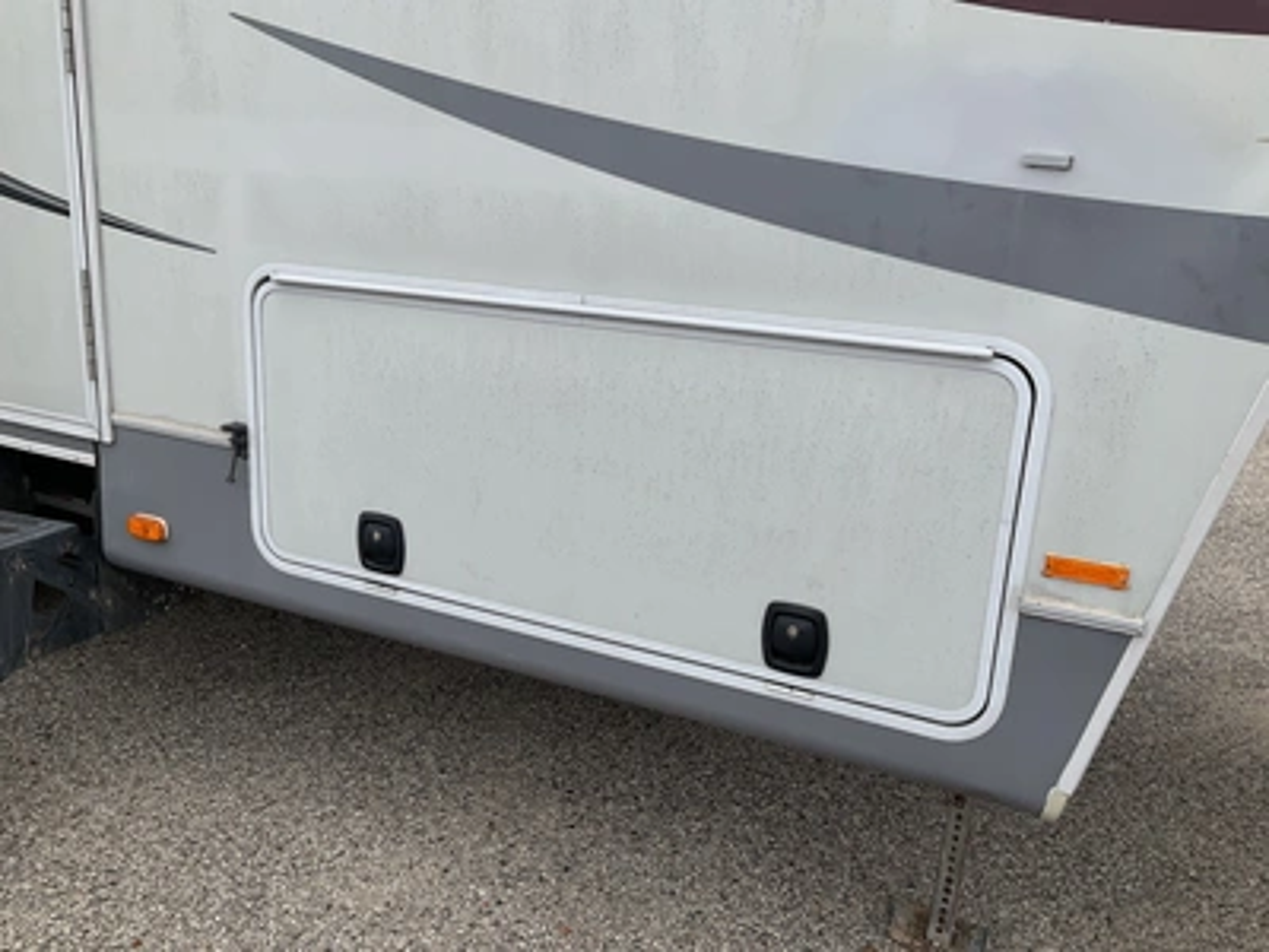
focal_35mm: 29
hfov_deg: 61.7
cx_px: 634
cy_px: 476
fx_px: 1063
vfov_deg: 48.2
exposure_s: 1/606
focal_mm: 3
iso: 25
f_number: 1.8
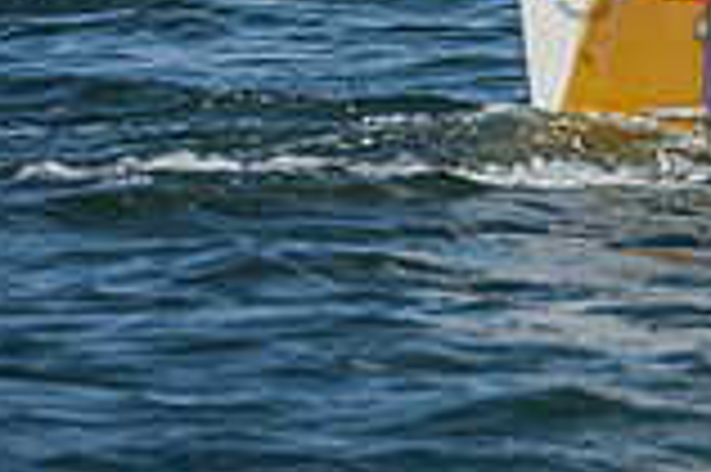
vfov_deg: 1.4
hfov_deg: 2.2
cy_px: -384
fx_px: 18822
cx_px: 990
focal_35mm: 954
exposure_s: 1/1000
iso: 250
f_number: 8
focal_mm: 260
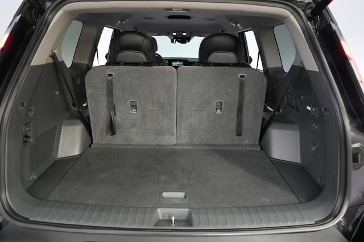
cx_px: 182
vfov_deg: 53.1
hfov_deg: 73.8
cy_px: 121
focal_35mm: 24
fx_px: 243
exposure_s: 1/160
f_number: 2.8
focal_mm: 24
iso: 5000
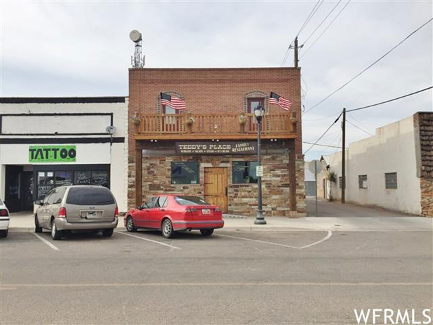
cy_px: 162
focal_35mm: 29
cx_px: 216
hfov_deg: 61.7
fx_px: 363
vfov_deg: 48.2
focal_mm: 4.15
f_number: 2.2
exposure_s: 1/1883
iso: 32
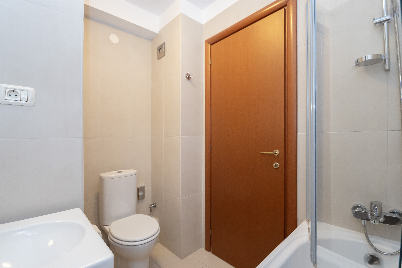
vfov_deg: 77.4
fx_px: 168
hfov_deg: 100.4
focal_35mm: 15
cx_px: 201
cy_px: 134
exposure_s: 1/60
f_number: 4
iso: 1600
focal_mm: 10
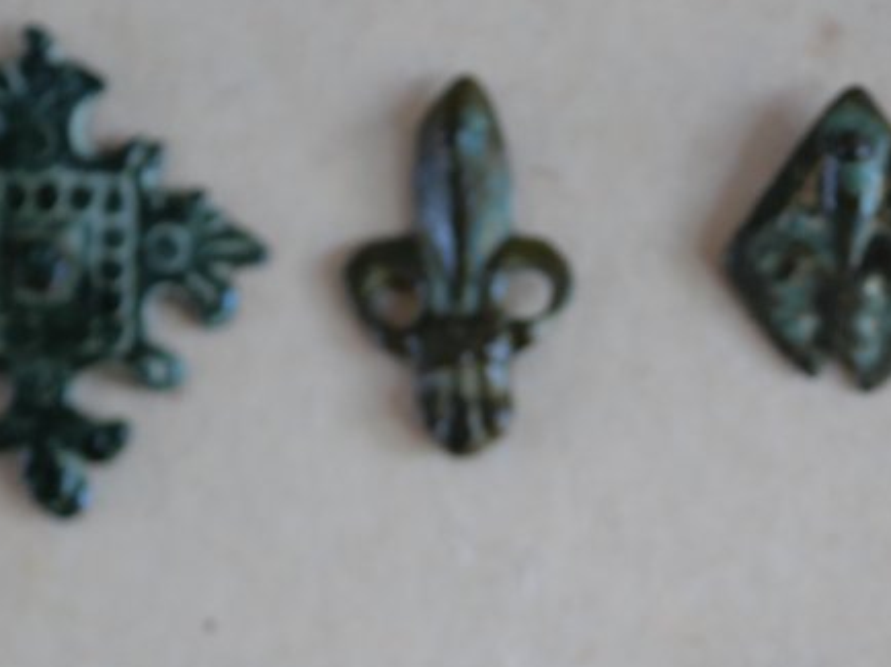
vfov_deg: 8.9
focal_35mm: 166
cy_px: 718
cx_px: 788
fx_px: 4270
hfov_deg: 11.8
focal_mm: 30
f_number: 2.8
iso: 320
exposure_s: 1/60
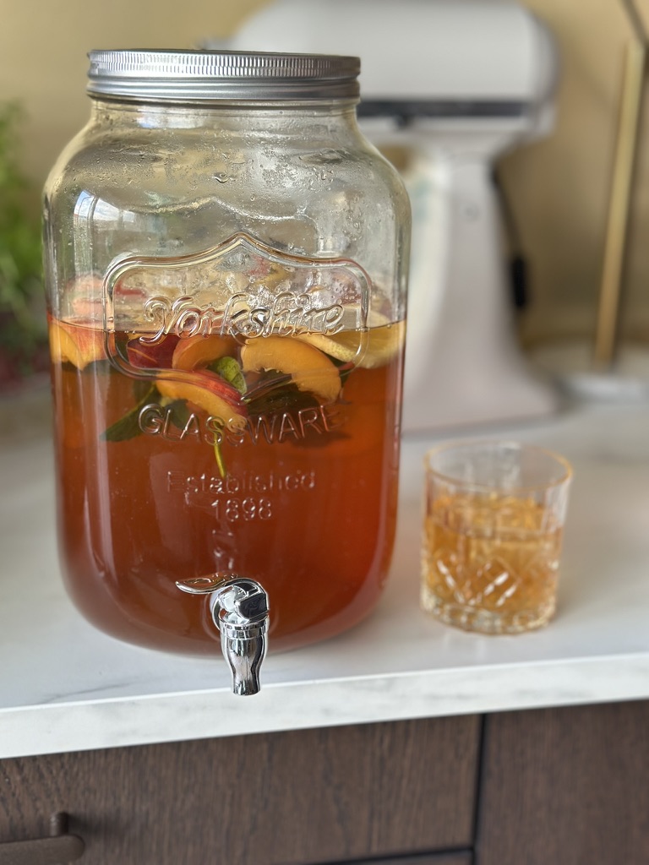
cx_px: 324
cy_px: 432
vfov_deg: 39.7
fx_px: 1200
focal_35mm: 48
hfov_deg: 30.3
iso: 100
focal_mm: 6.86
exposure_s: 1/121
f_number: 1.78
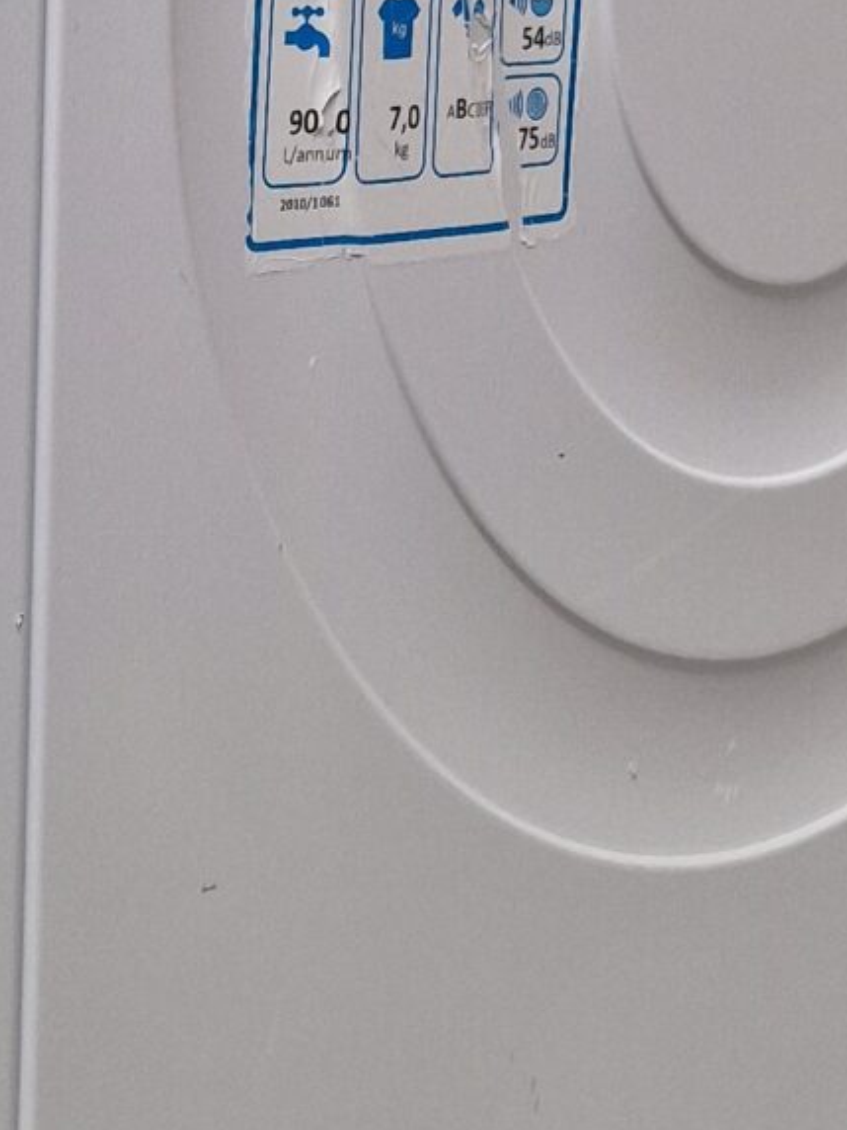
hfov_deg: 14.2
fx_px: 3360
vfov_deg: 18.2
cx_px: 24
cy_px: -176
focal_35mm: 103
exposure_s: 1/180
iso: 100
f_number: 1.8
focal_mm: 6.4
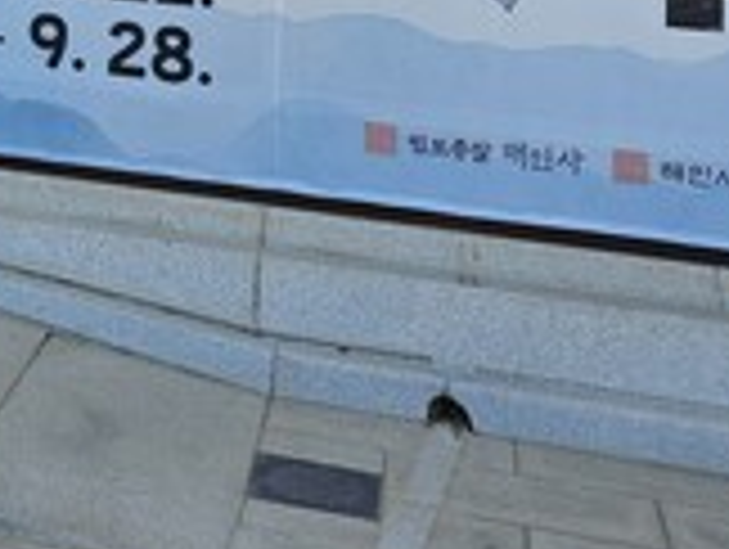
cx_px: -302
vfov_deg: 15.7
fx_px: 1793
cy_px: -324
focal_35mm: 85
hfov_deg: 20.3
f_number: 1.7
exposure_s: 1/432
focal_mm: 6.3
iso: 20
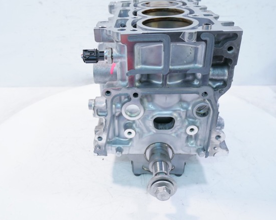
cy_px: 106
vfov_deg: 45.8
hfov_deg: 55.5
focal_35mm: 32
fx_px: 261
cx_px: 120
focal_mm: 14
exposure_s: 1/60
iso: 320
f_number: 3.6
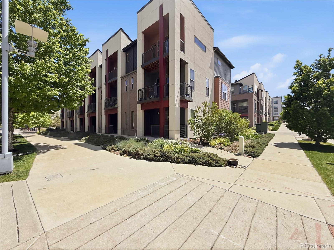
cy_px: 125
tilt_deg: +1.4
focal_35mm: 14
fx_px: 135
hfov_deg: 102.1
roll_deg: -0.3
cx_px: 167
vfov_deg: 85.7
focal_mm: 2.2
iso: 50
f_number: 2.2
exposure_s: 1/1745
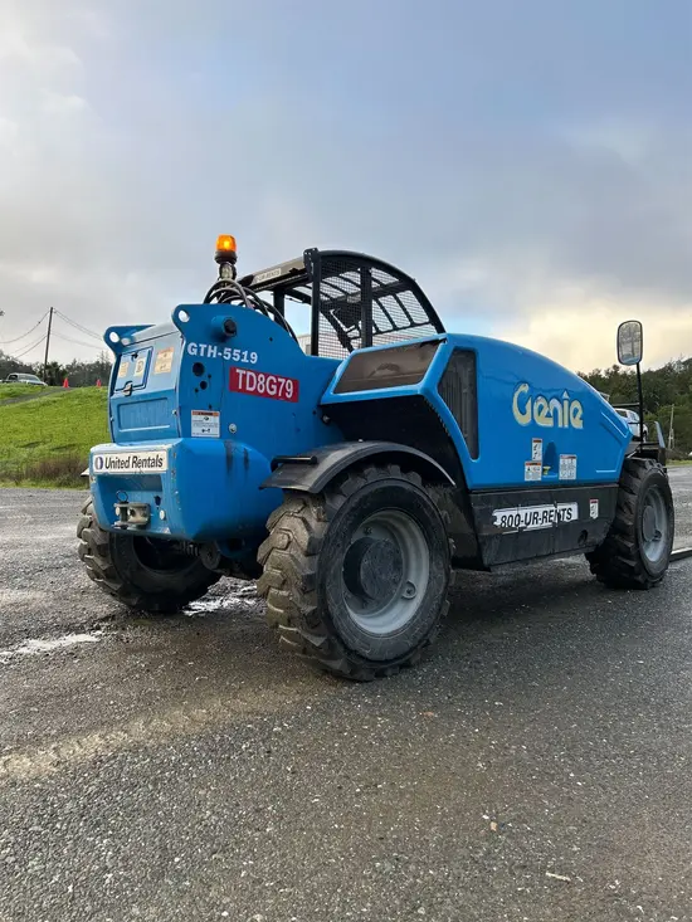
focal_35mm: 26
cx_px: 346
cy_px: 461
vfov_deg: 67.3
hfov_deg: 53.1
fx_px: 693
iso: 50
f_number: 1.5
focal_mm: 5.7
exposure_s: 1/578
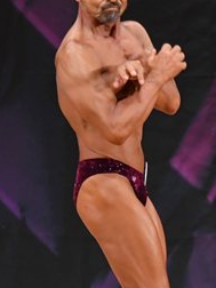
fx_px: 7005
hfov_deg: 1.8
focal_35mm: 842
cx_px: 130
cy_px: 184
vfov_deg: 2.4
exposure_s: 1/400
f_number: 5.6
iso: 3200
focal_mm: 190
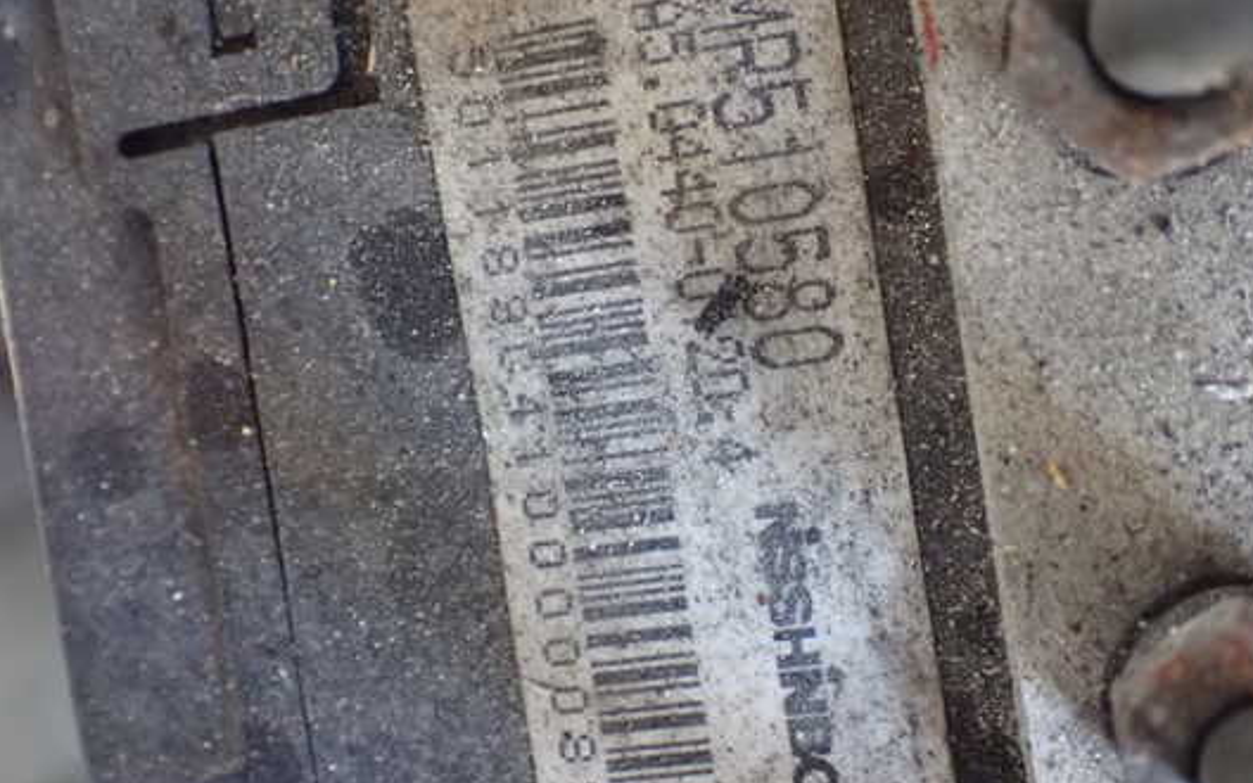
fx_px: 1810
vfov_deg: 24.4
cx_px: 669
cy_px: 358
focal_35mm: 53
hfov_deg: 38.2
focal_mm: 7.84
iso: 1600
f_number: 2.9
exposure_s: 1/40
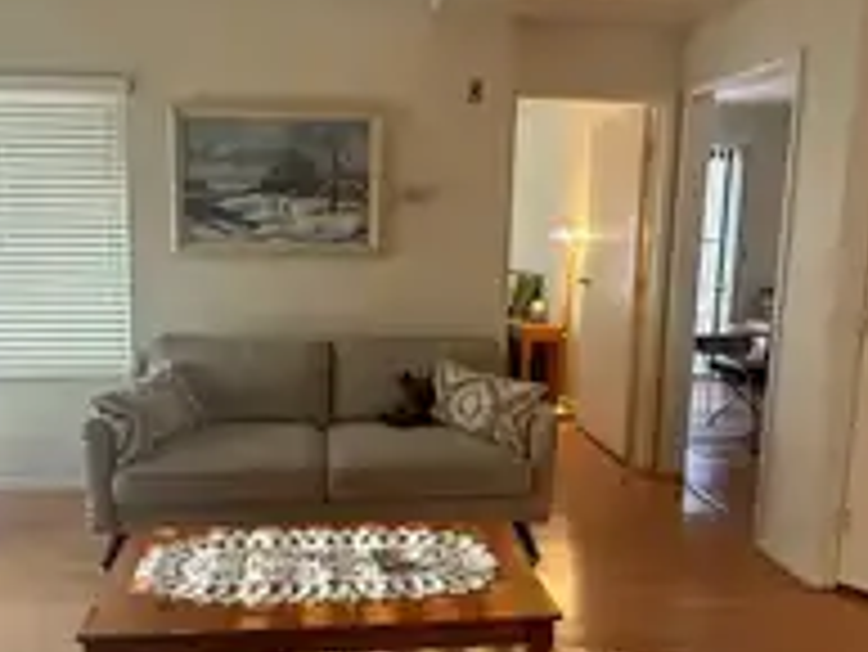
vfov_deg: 48.3
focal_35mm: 29
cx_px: 369
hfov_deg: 61.3
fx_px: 728
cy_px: 315
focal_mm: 2.22
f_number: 2.2
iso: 400
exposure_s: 1/120
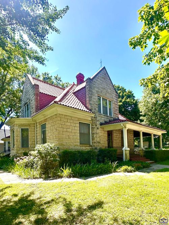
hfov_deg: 85.7
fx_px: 91
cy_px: 112
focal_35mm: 14
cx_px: 84
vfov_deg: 102.1
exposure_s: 1/744
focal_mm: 2.22
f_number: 2.2
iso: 40
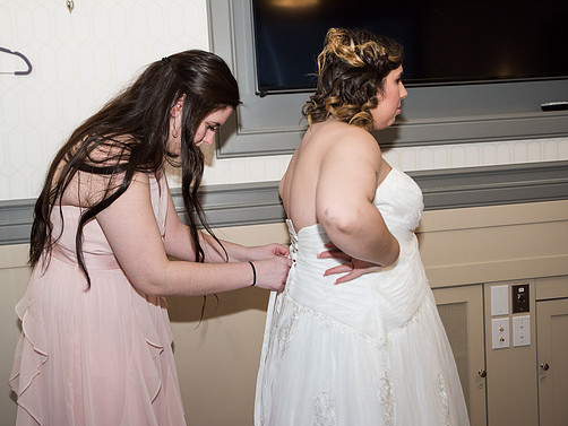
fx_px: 657
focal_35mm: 40
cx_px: 256
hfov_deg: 46.7
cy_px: 218
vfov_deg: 36.0
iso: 320
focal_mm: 36
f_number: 3.2
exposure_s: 1/160
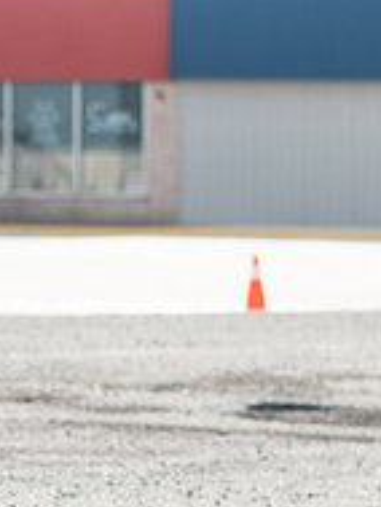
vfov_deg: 5.1
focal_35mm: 385
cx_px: 647
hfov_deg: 3.8
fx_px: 5644
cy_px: 61
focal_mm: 78
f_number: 4.5
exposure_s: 1/1600
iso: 250
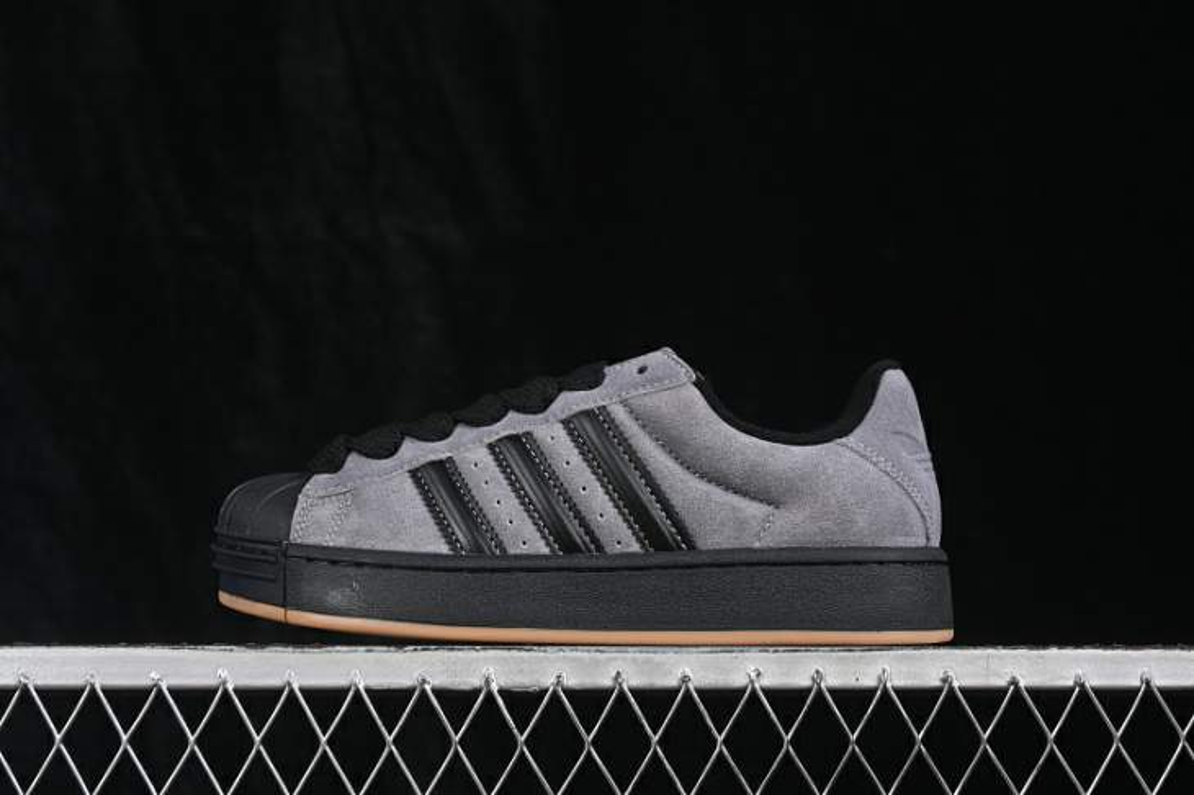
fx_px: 2486
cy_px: 398
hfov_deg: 27.0
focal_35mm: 75
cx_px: 597
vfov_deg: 18.2
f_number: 6.3
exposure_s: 1/60
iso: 160
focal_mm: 50
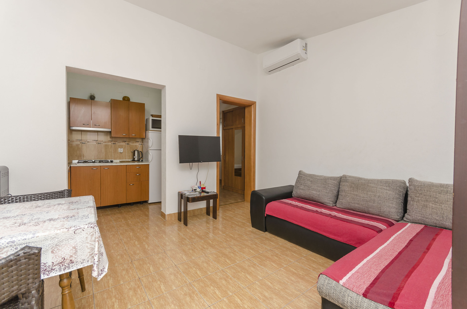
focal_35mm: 15
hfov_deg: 100.5
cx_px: 234
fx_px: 194
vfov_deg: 77.1
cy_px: 154
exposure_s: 1/100
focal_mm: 10
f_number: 8
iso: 125
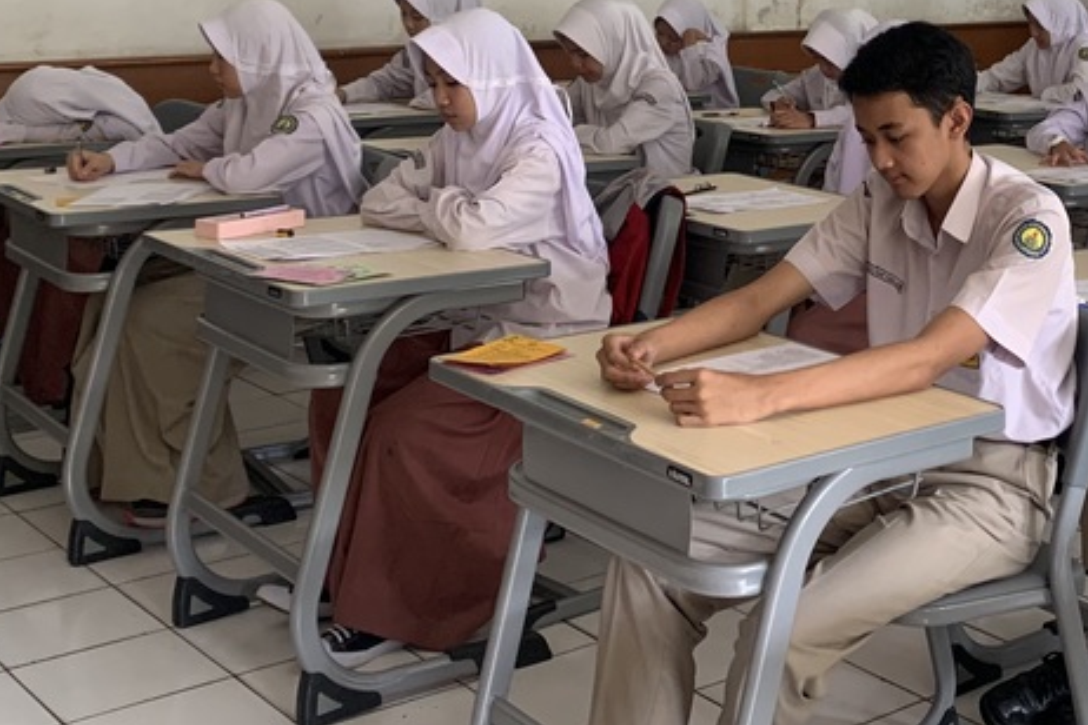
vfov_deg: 22.1
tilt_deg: -2.1
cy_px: -2
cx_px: 890
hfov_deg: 32.9
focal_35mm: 59
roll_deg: -1.9
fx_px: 1783
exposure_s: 1/60
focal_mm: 4.25
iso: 200
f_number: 1.8
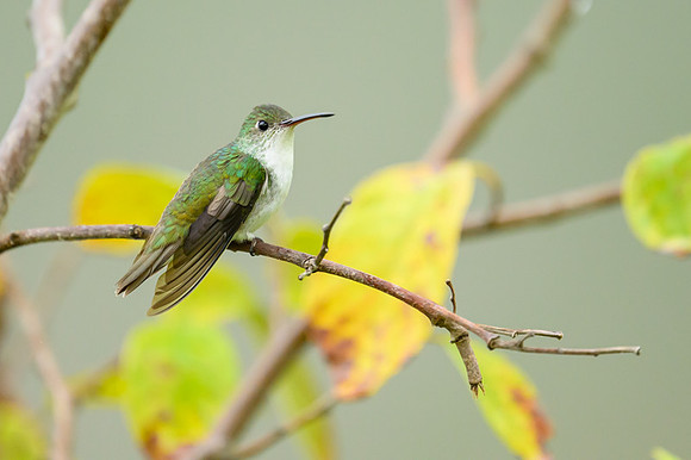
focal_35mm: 817
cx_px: 352
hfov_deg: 2.5
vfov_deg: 1.7
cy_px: 124
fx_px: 15677
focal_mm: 560
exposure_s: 1/1000
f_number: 4
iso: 3200
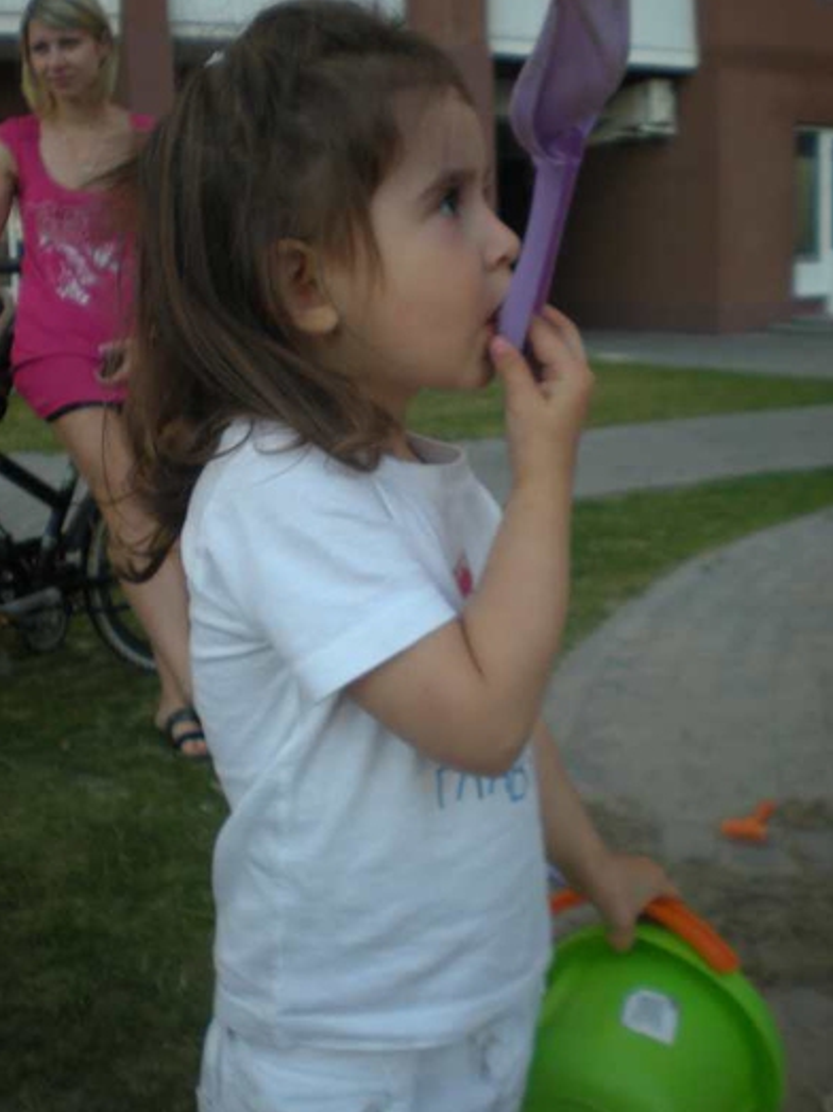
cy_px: 536
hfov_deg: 35.9
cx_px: 411
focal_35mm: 40
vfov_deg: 46.8
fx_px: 1284
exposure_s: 1/230
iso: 64
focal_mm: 6.3
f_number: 3.1
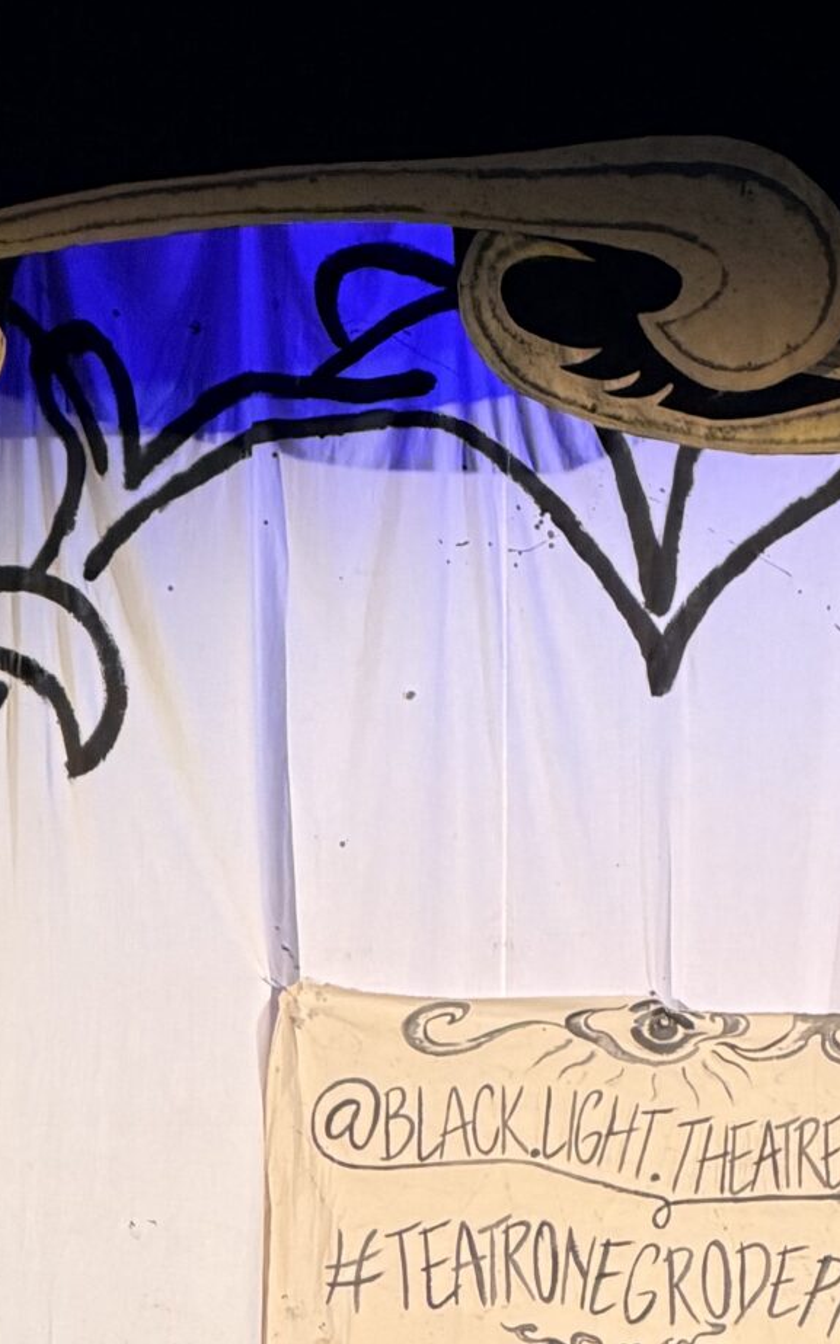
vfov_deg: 7.1
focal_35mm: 294
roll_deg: -1.7
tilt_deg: -6.9
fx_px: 10767
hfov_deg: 4.5
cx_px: 619
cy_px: 1532
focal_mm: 16.89
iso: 160
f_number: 2.8
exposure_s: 1/100
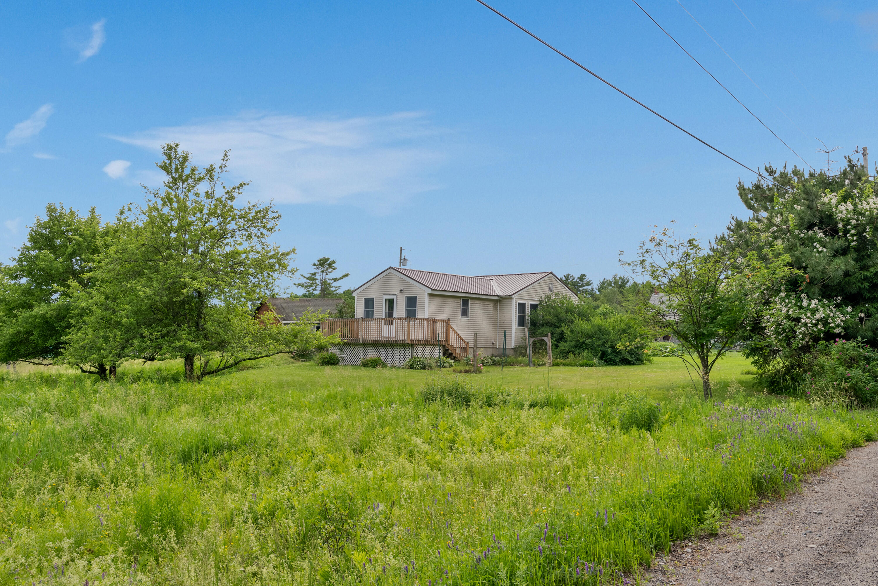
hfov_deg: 63.6
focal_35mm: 29
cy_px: 293
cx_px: 439
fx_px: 708
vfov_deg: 45.0
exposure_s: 1/1000
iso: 320
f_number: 7.1
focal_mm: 29
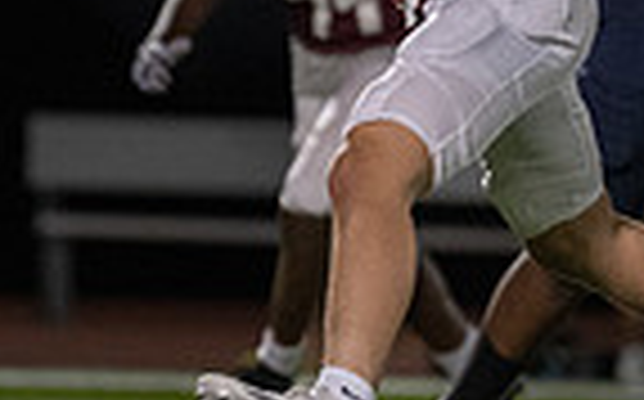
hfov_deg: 2.0
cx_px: 444
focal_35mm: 1053
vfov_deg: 1.2
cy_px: 80
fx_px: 18460
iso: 4000
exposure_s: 1/1000
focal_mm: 200
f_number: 2.8
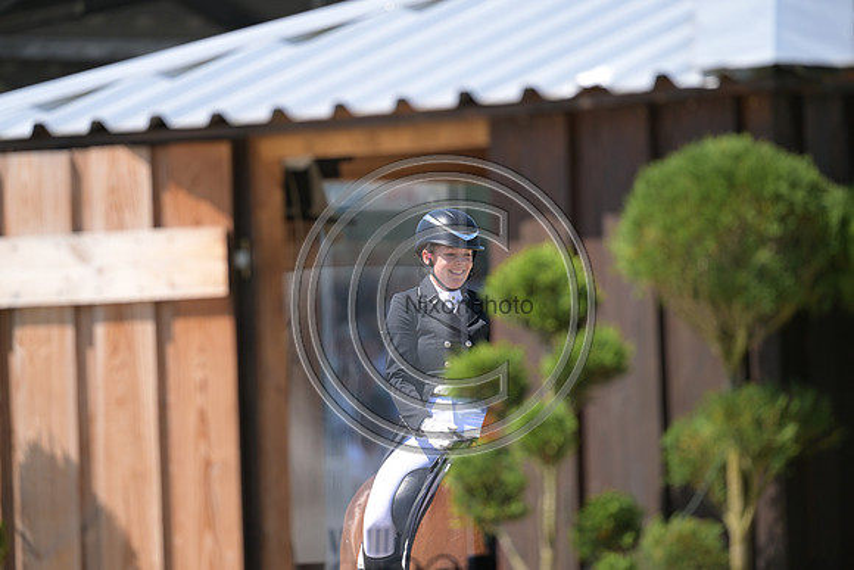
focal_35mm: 380
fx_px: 9016
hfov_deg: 5.4
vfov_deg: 3.6
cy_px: 285
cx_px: 427
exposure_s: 1/1250
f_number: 5
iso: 400
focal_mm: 380
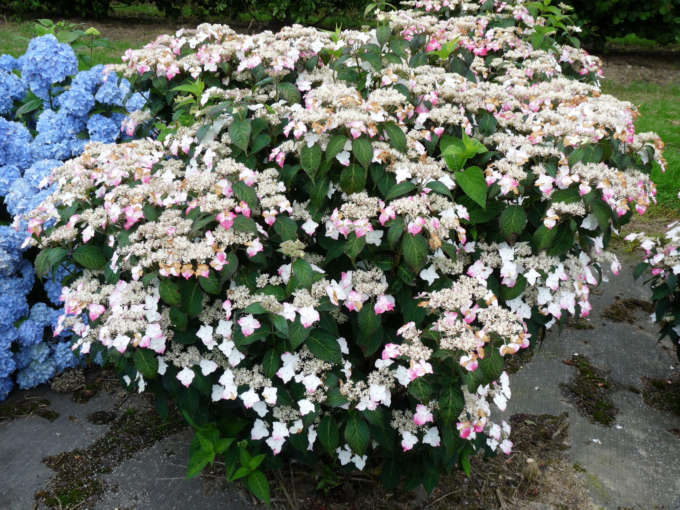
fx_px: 746
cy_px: 255
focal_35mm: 38
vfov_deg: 37.7
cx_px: 340
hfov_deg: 49.0
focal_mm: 6.8
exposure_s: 1/160
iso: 100
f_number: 4
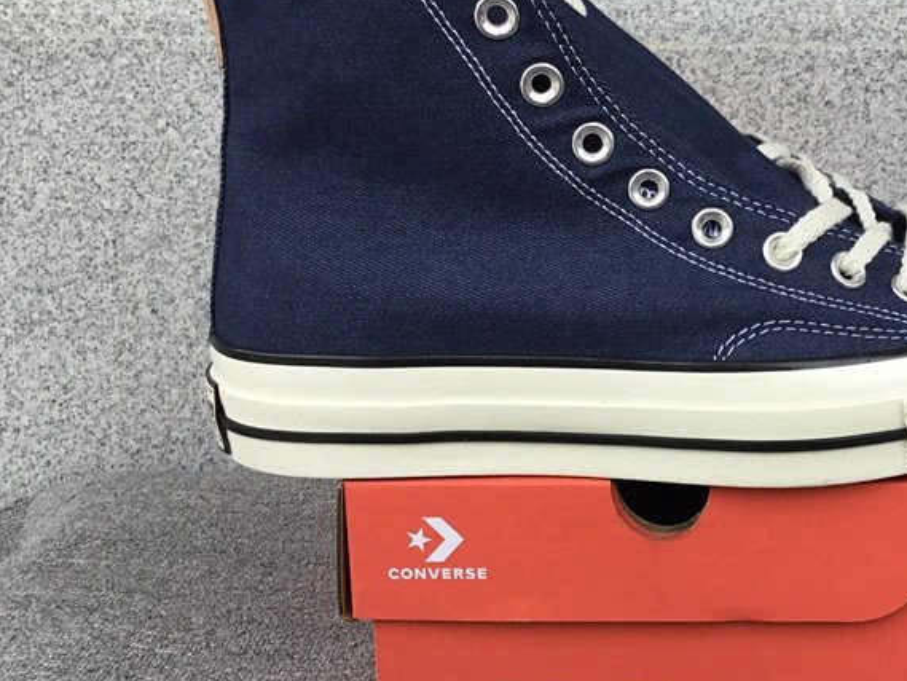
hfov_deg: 37.9
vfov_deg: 29.7
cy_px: 364
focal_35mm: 49
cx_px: 677
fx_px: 1284
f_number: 2.4
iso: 25
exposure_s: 1/151
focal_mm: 3.3
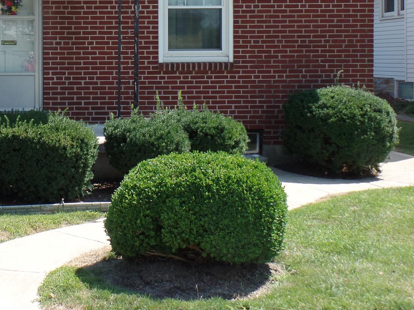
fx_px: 825
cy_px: 70
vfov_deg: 21.1
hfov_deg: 27.2
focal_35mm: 69
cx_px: 41
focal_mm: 6.2
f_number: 3.4
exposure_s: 1/350
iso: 80
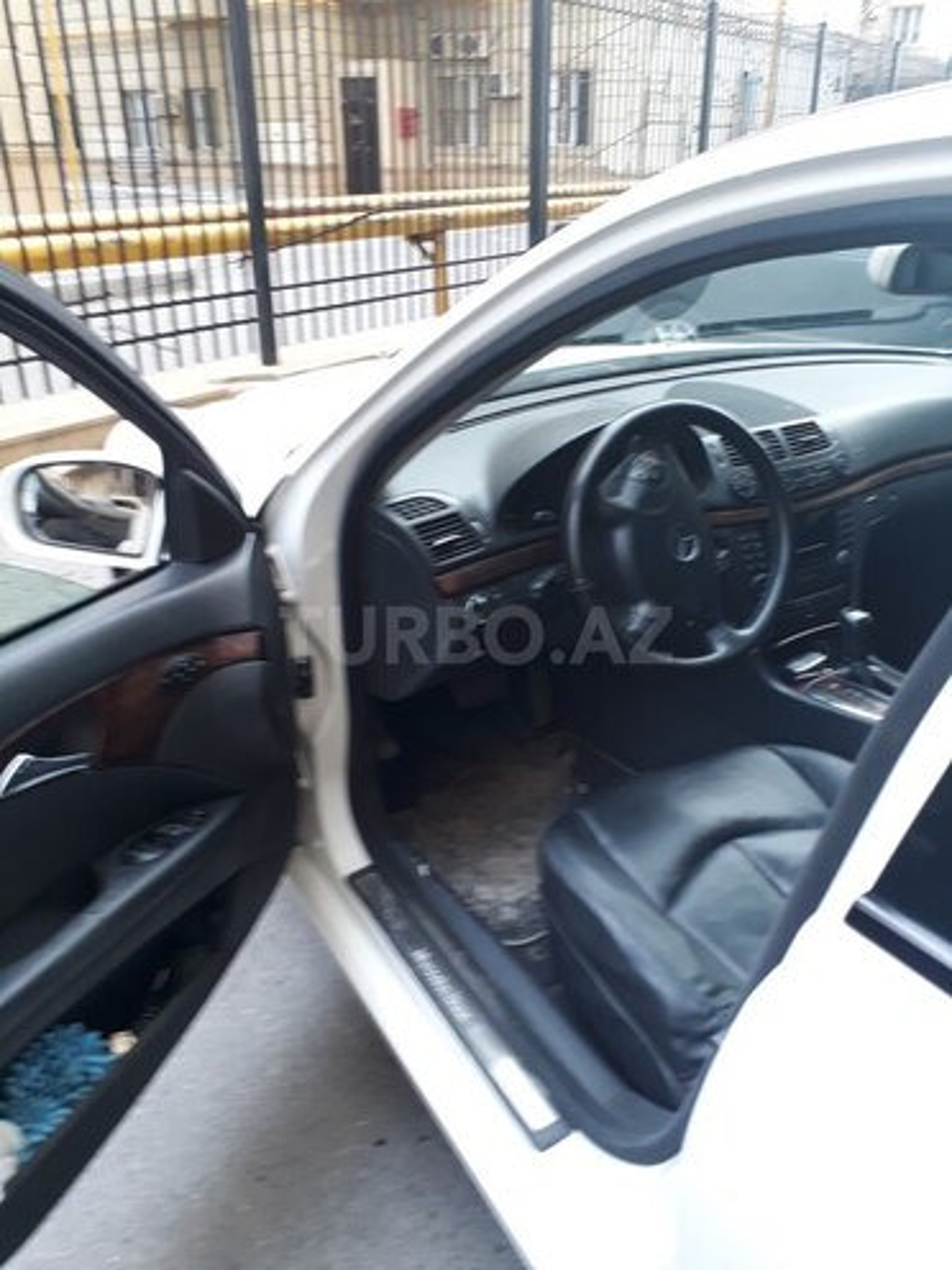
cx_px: 476
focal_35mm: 27
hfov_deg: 51.4
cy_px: 635
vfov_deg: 65.3
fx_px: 990
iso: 50
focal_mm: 3.6
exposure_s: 1/33
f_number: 1.9
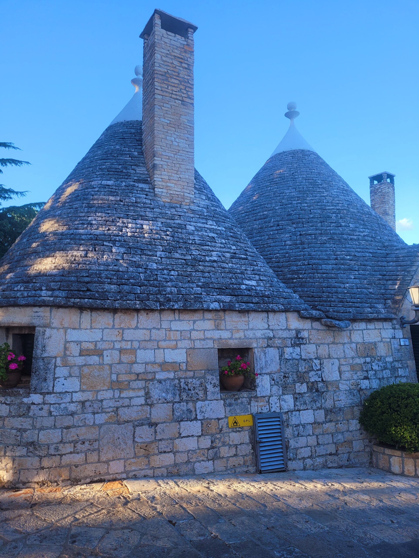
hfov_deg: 53.1
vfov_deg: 67.3
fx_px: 420
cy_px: 279
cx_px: 210
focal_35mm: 26
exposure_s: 1/435
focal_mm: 5.4
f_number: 1.8
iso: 40
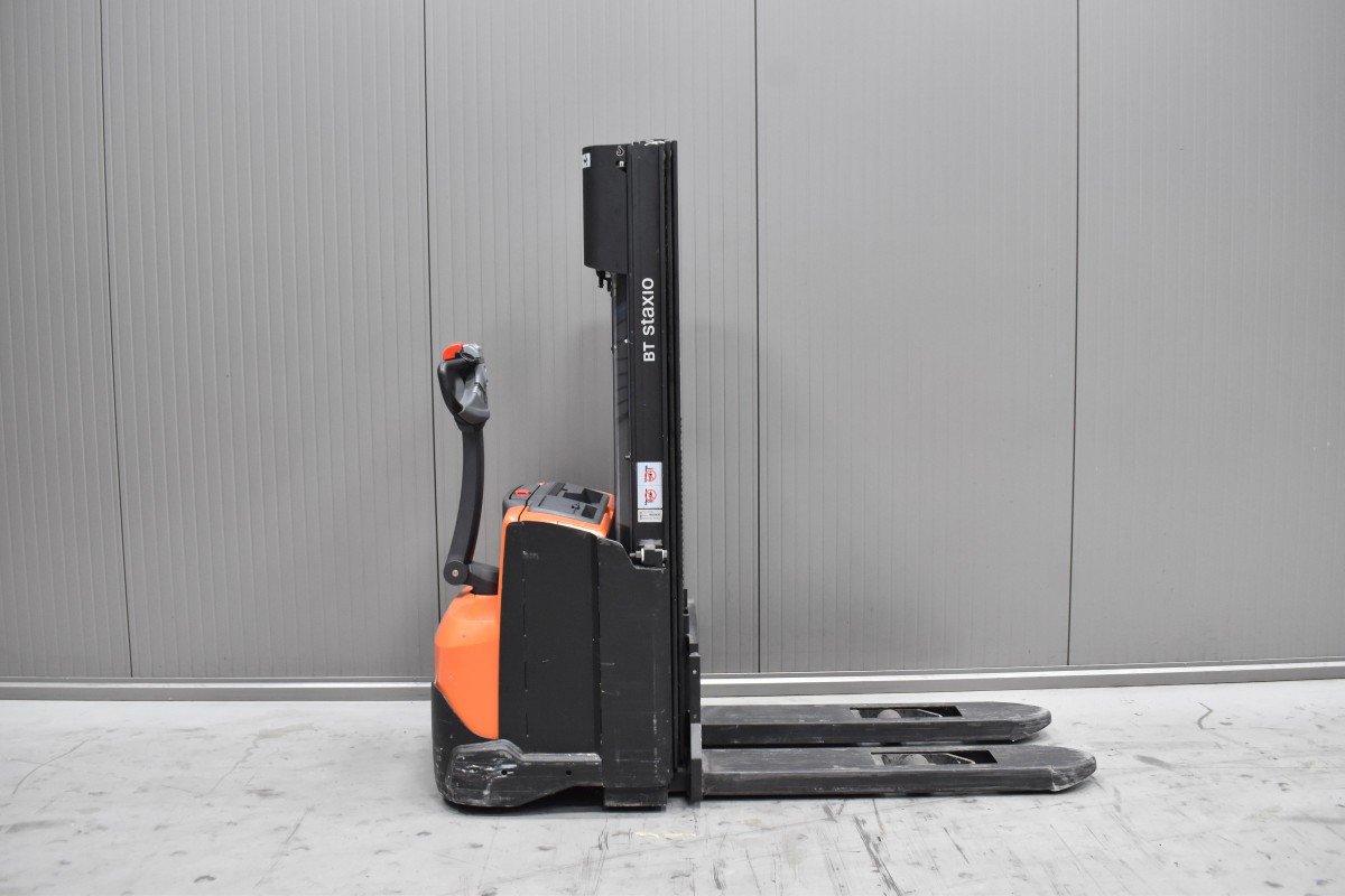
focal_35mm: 30
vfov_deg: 43.6
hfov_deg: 61.9
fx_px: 1121
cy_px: 448
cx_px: 672
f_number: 5
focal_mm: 20
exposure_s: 1/30
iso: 1600
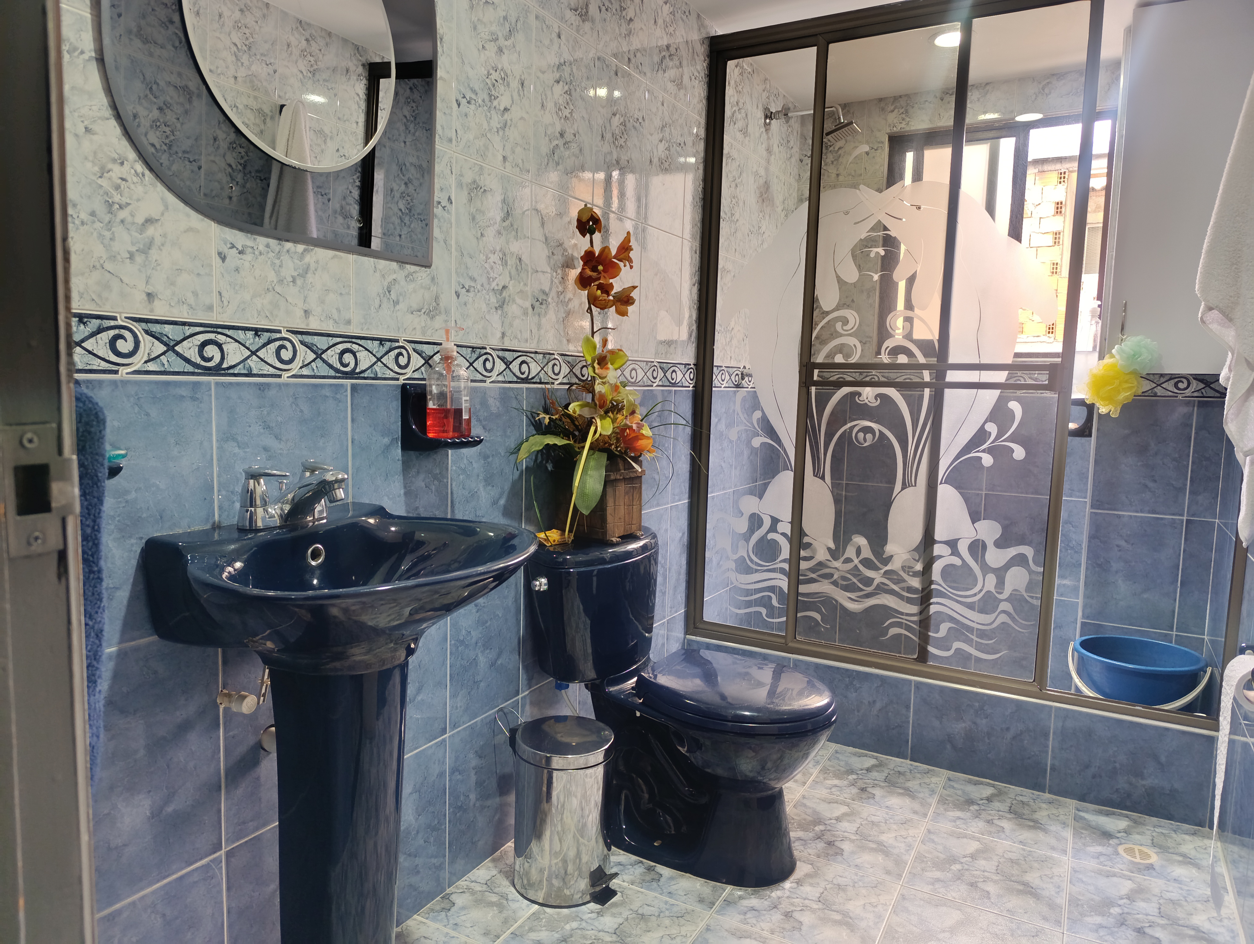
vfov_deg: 59.0
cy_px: 472
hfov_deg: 73.8
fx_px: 834
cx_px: 627
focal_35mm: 23
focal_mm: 6.14
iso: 640
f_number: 1.6
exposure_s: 1/30
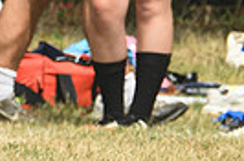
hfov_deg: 0.6
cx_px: 205
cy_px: -161
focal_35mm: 3272
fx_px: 22124
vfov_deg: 0.4
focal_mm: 500
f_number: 6.3
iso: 280
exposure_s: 1/1000
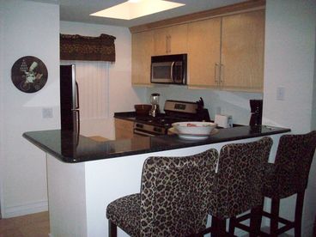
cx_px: 158
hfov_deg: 50.1
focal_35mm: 37
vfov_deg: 38.7
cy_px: 118
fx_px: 338
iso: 800
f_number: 2.8
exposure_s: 1/128
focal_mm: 6.2
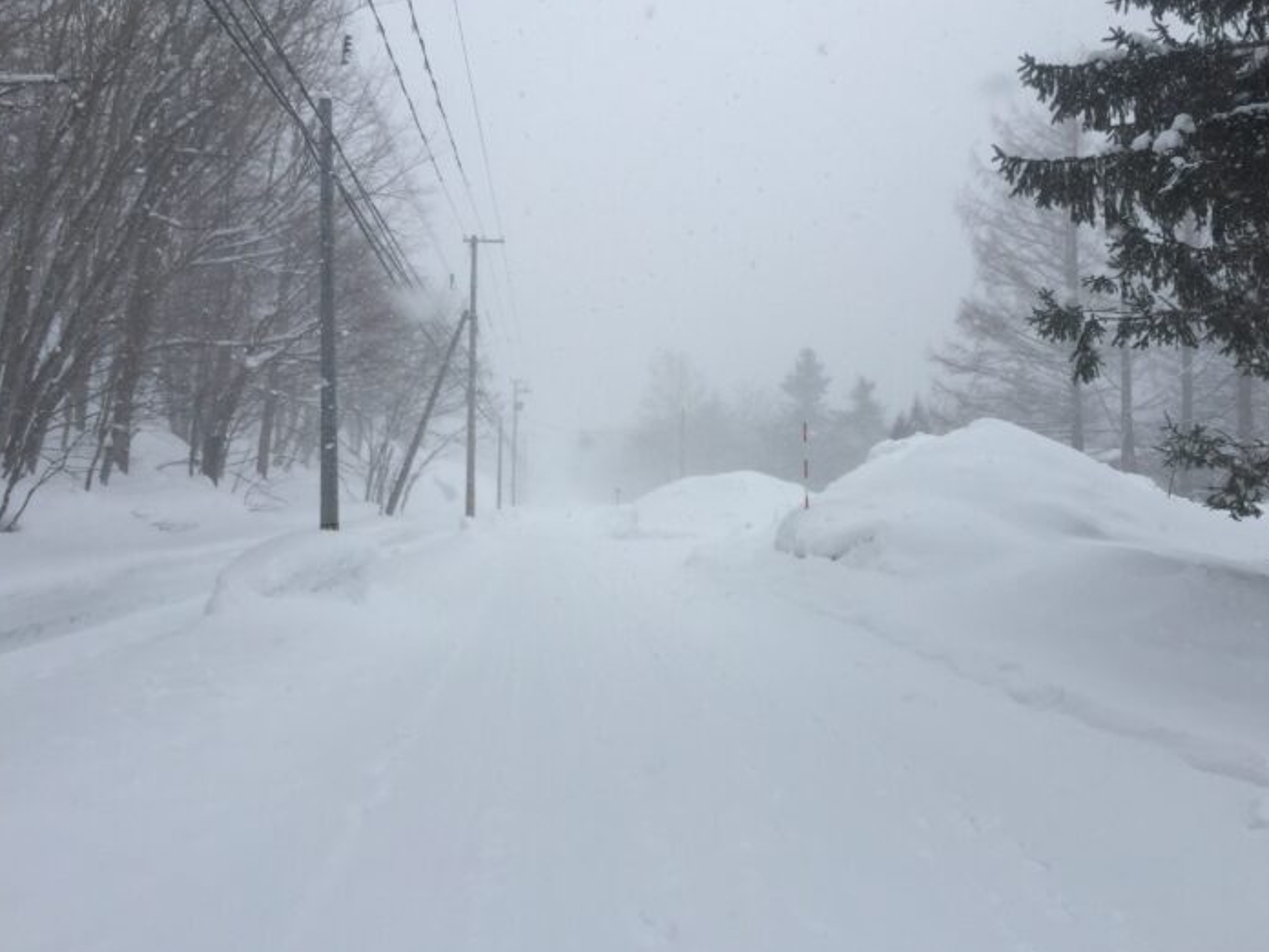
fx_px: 1173
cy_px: 449
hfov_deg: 56.8
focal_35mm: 32
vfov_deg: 44.1
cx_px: 653
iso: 32
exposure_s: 1/638
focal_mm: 4.15
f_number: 2.2
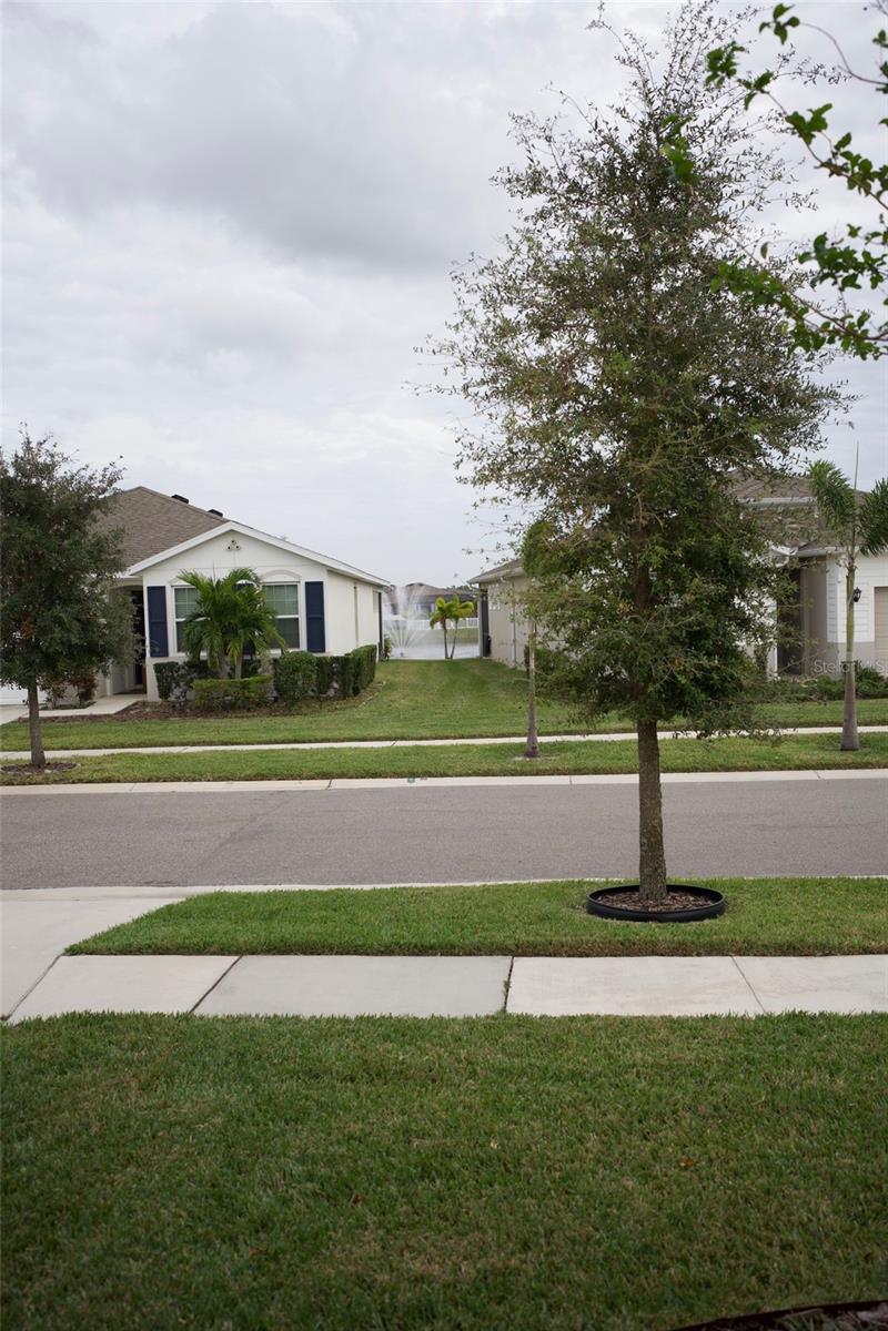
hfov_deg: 37.9
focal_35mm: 35
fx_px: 1295
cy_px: 666
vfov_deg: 54.4
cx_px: 444
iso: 100
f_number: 4
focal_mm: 35
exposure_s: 1/500
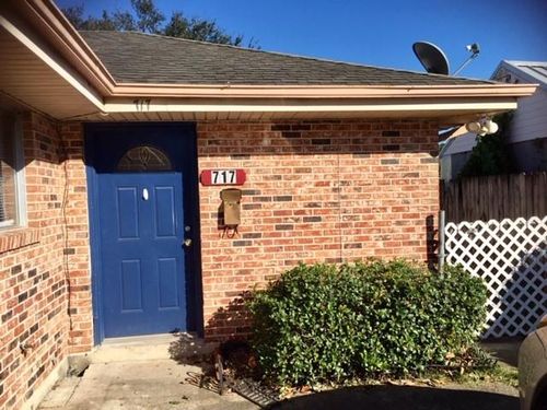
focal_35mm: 29
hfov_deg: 61.7
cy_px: 205
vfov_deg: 48.2
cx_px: 274
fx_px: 458
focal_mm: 4.15
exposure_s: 1/2475
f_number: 2.2
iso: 32
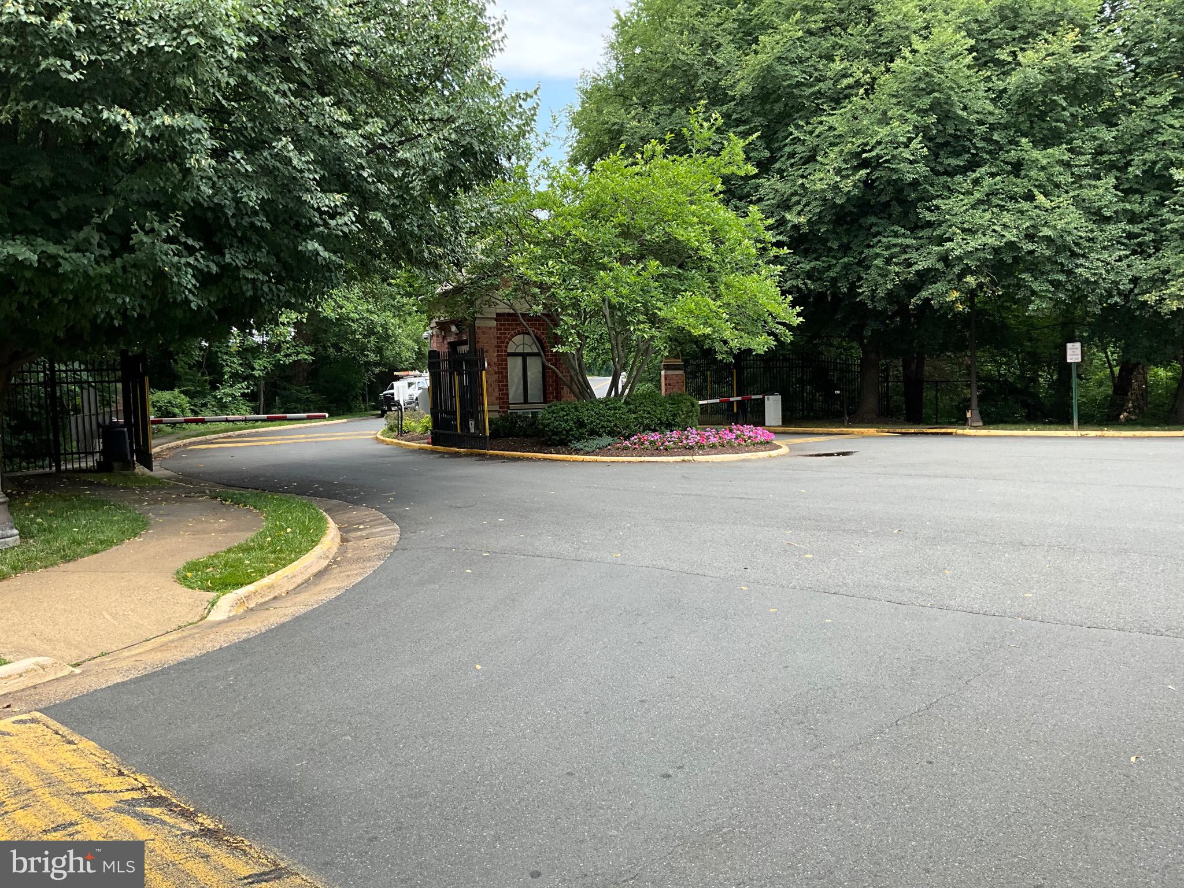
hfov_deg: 61.7
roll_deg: +0.8
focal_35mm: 29
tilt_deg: -2.2
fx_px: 992
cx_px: 592
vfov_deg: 48.2
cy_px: 444
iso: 25
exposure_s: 1/370
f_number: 1.8
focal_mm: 3
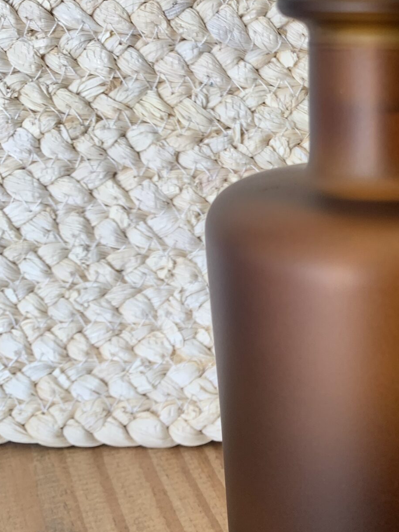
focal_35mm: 55
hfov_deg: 25.0
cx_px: 420
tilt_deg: -22.1
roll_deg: -1.1
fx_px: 845
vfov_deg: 34.6
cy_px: 354
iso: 100
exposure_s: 1/120
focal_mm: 4.25
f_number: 1.8
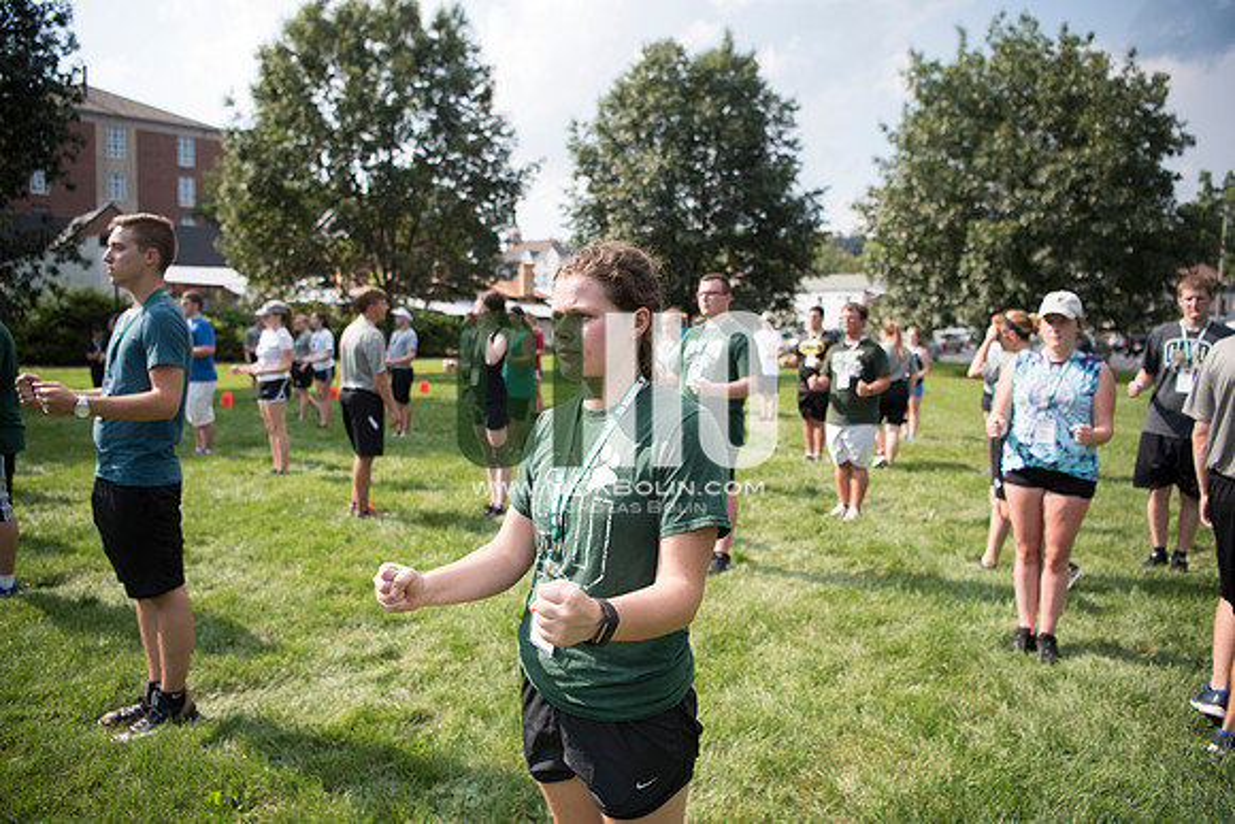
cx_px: 618
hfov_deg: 73.7
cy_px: 412
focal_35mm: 24
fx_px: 823
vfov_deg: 53.2
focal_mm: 24
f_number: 2.8
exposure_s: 1/2000
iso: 200
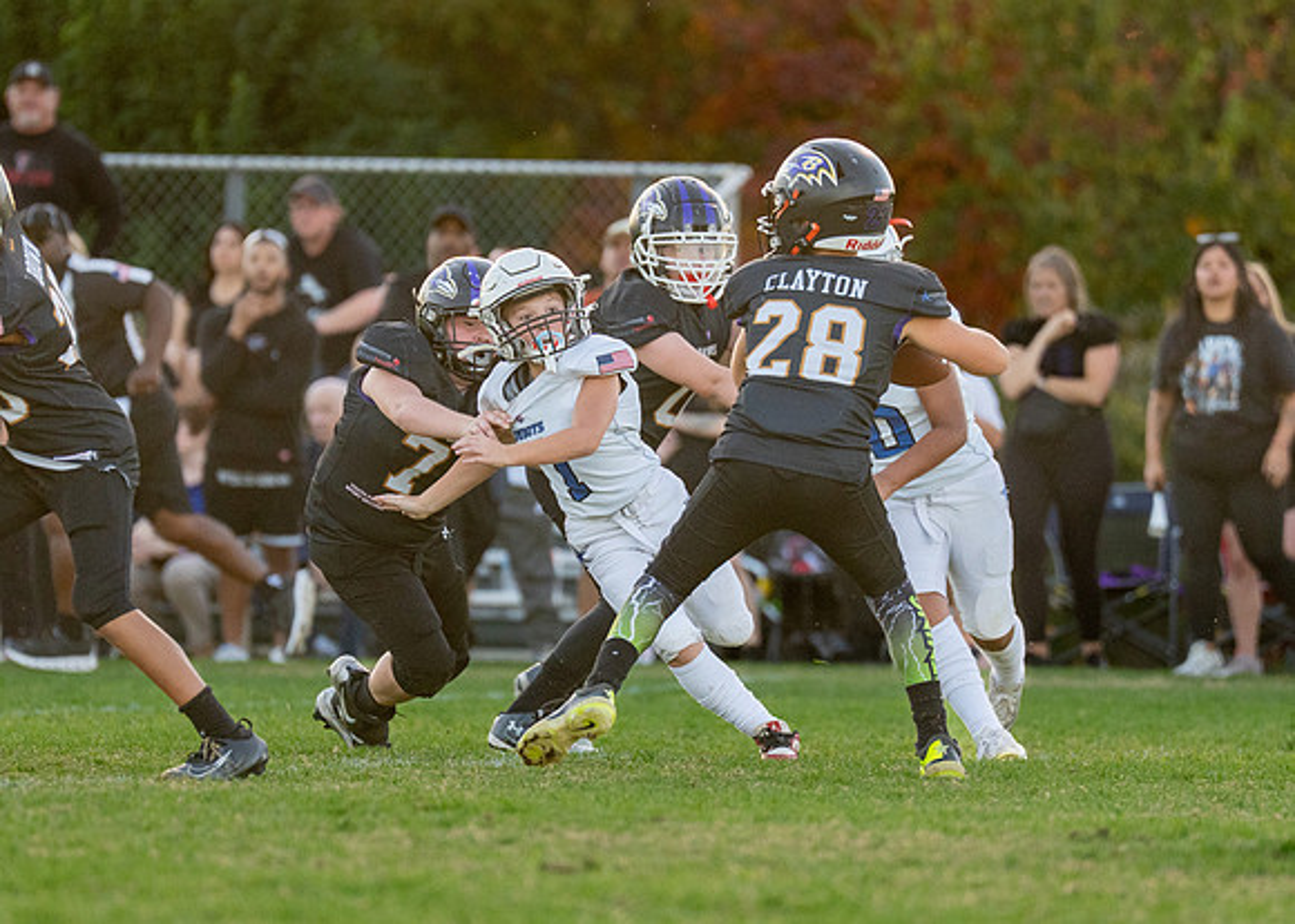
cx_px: 644
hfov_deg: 5.0
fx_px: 14824
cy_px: 515
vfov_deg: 3.6
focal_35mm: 403
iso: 800
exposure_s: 1/1600
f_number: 2.8
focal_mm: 200
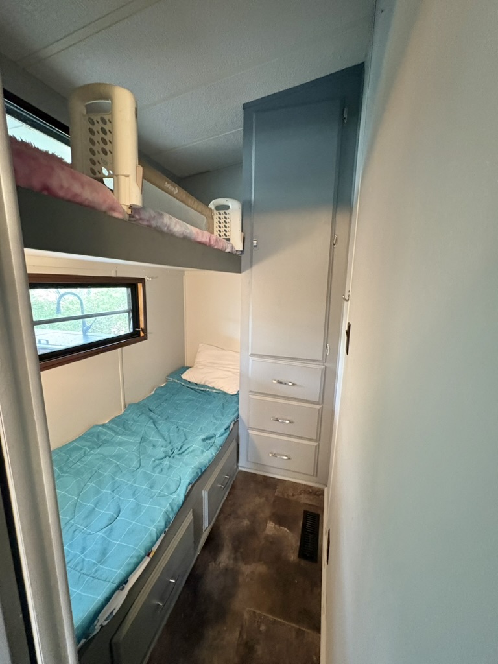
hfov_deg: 85.7
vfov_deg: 102.1
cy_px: 332
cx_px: 249
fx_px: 269
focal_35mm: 14
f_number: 2.2
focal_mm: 2.22
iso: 800
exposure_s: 1/40
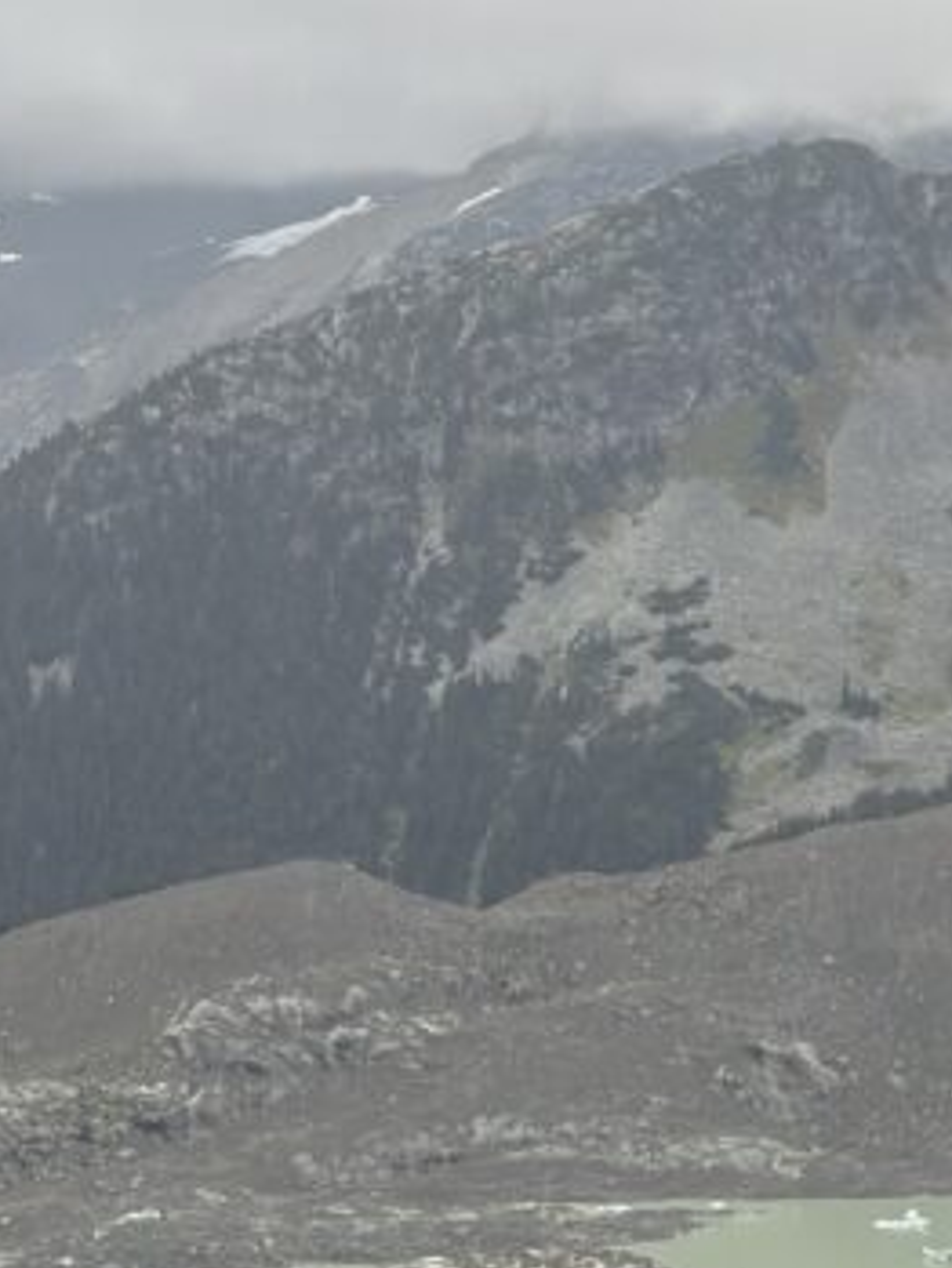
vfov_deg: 14.6
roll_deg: +0.6
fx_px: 4947
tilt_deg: +0.3
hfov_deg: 11.0
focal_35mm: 135
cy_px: 454
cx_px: 371
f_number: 1.78
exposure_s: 1/413
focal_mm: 6.76
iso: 64
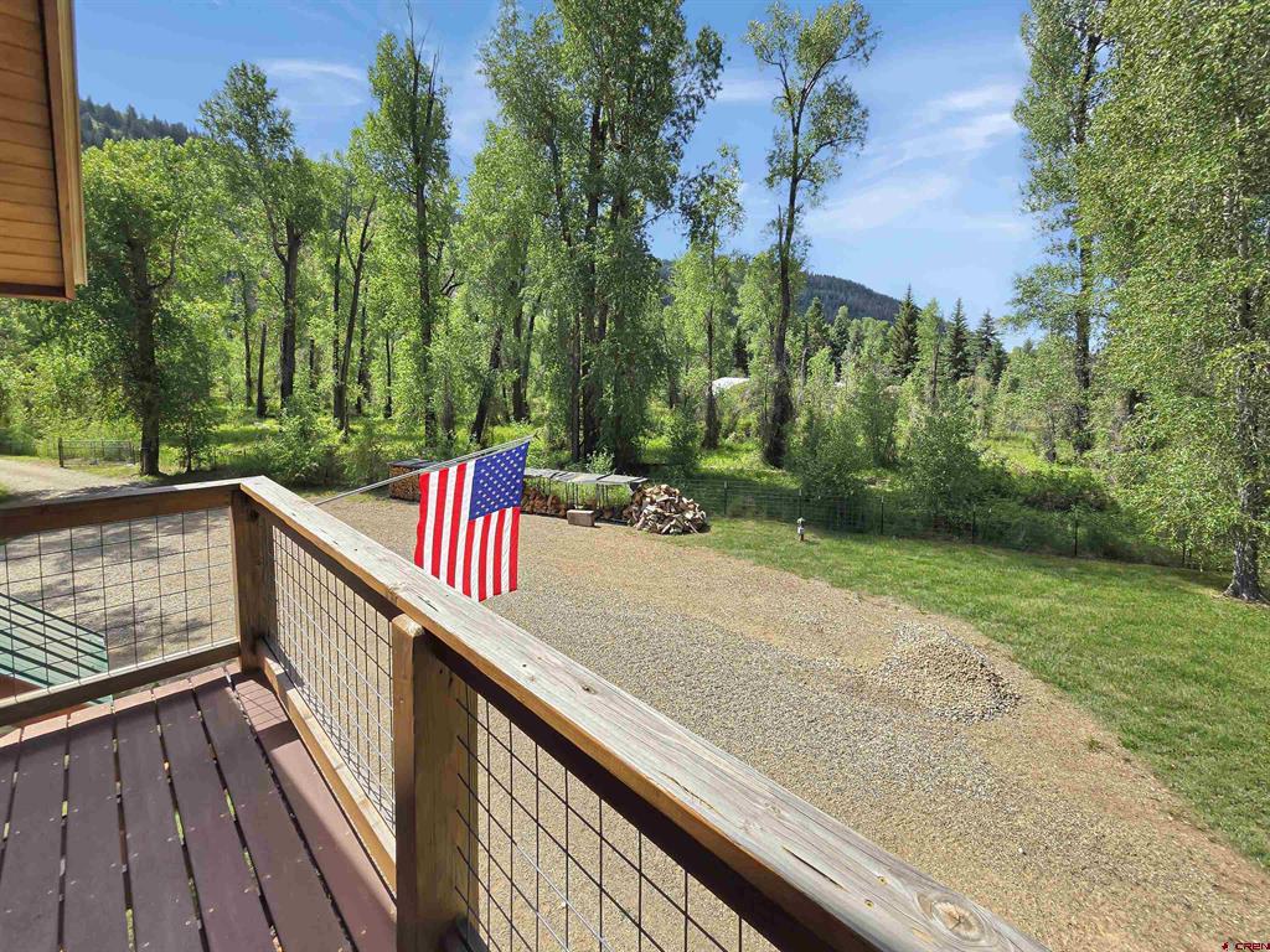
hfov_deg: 106.2
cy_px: 476
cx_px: 635
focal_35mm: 13
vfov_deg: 89.9
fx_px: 477
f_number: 2.2
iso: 100
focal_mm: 2.2
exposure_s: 1/2835
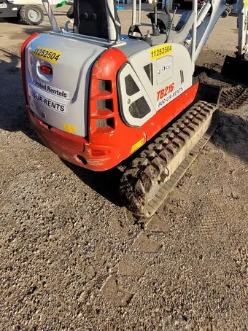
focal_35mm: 21
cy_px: 67
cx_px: 148
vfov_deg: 71.2
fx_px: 201
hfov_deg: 62.9
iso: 40
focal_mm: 1.74
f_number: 2.2
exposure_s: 1/1129
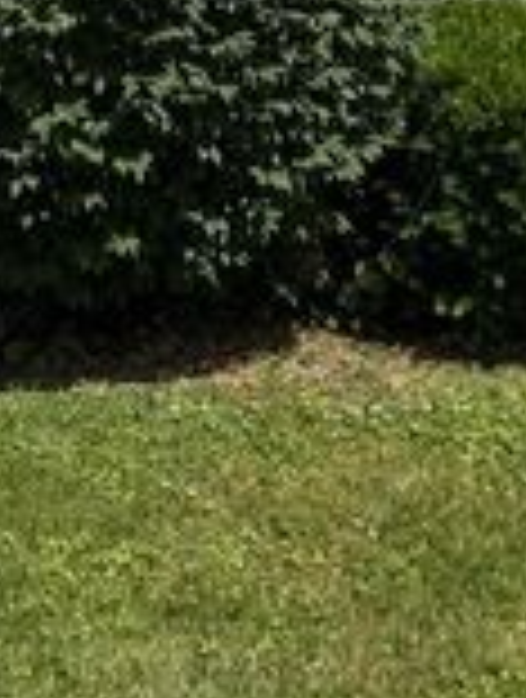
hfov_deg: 14.1
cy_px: -531
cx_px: -58
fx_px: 2078
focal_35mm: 103
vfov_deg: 16.2
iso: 80
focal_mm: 6.76
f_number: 1.78
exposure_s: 1/6173
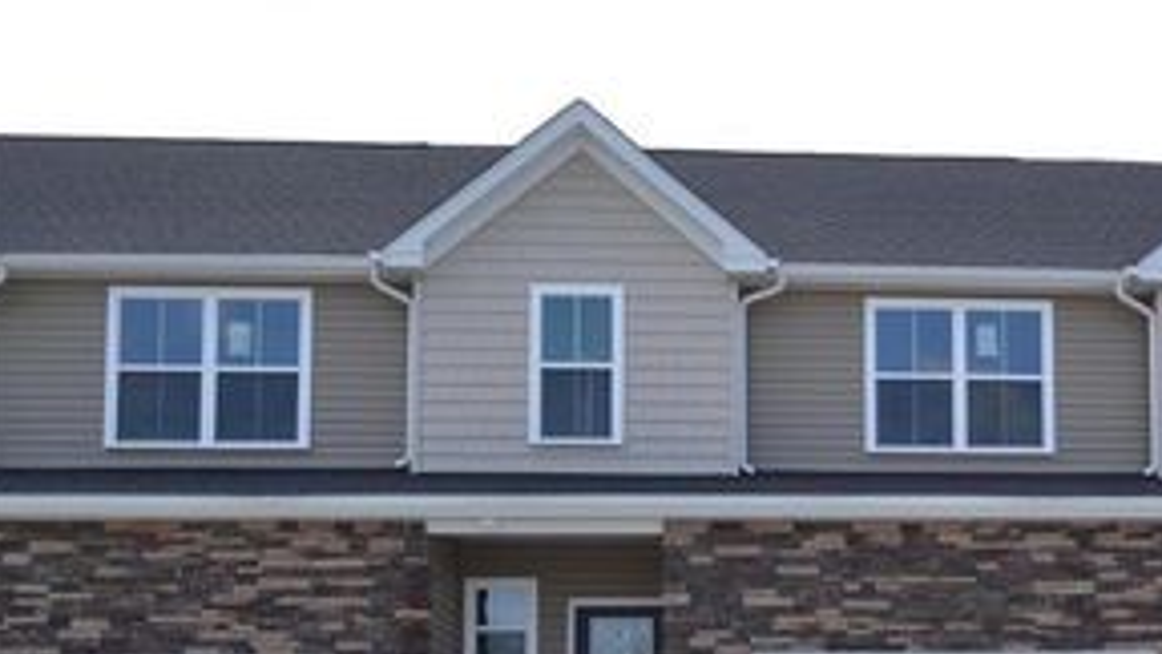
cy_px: 620
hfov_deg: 33.5
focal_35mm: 60
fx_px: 1849
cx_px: 984
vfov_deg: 19.6
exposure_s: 1/320
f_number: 8
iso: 200
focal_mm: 22
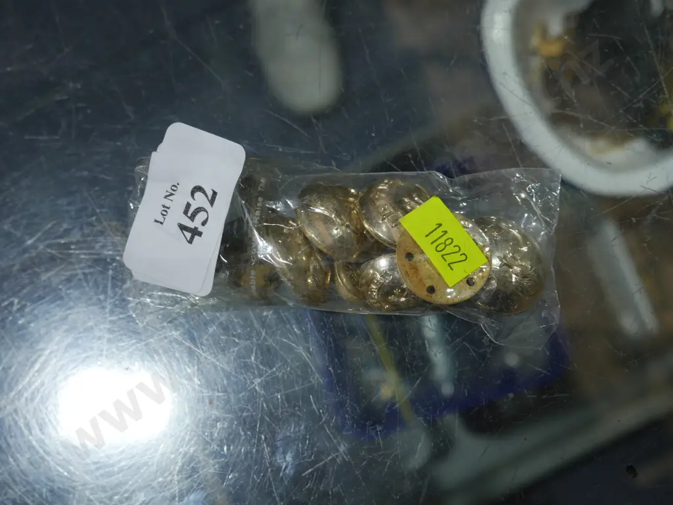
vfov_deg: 31.5
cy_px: 252
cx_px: 336
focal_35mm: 46
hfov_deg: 41.2
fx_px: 894
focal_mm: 23
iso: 200
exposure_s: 1/80
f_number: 5.1
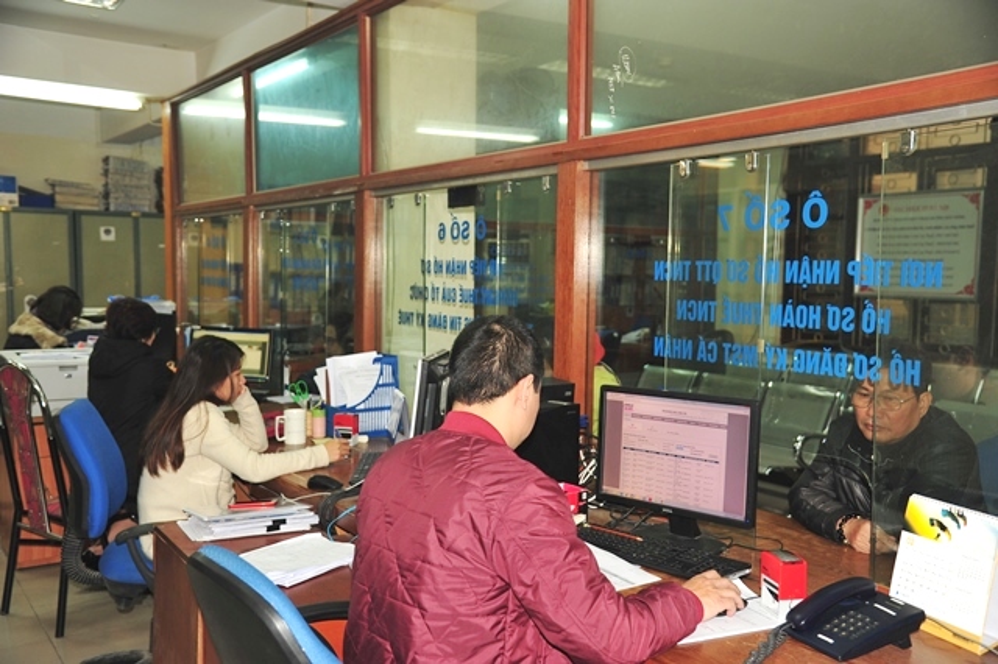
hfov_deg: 54.5
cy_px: 332
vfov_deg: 37.8
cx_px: 499
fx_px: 970
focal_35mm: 35
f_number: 4
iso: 320
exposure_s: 1/60
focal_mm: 35
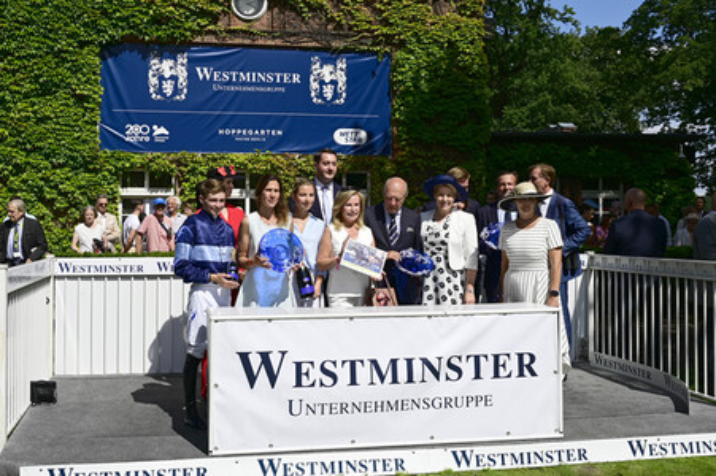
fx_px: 715
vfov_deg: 36.8
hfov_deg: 53.2
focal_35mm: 36
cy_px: 238
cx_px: 358
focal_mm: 36
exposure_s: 1/320
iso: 100
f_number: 10
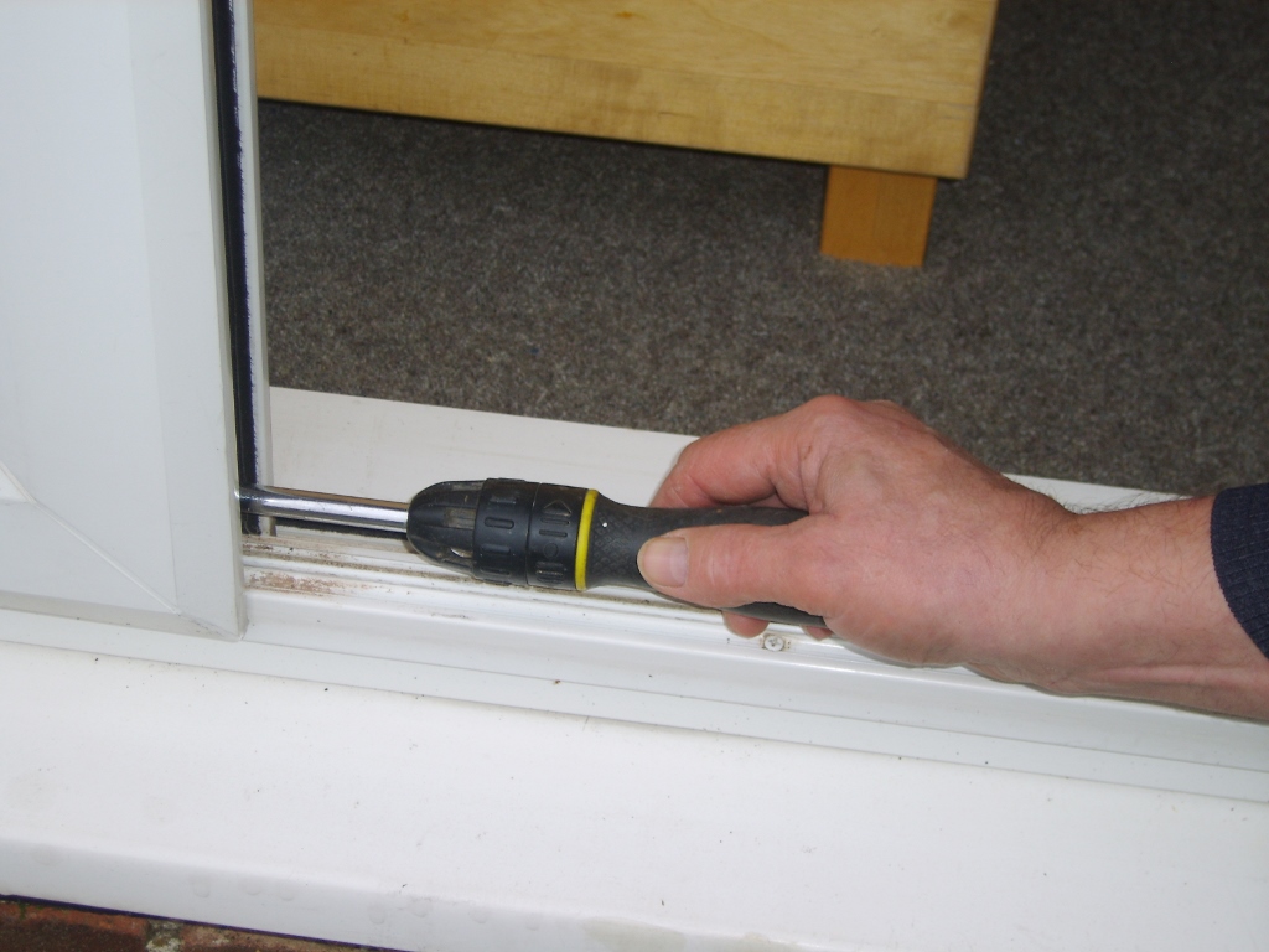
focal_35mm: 80
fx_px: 2933
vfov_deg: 18.4
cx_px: 634
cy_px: 476
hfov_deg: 24.4
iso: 50
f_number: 4
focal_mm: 16.7
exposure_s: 1/50
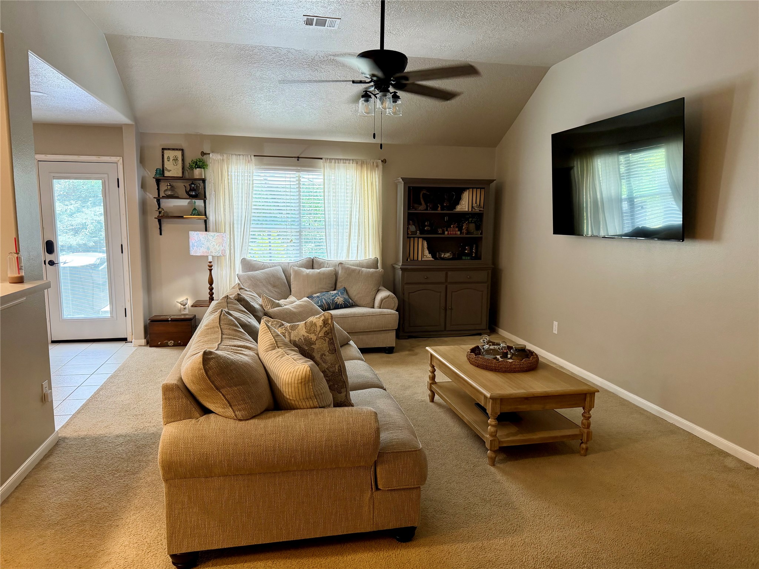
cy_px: 284
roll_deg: -0.4
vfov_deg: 56.8
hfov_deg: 71.6
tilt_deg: -8.0
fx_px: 526
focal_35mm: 24
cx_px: 380
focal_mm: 6.76
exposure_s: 1/60
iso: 250
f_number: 1.78
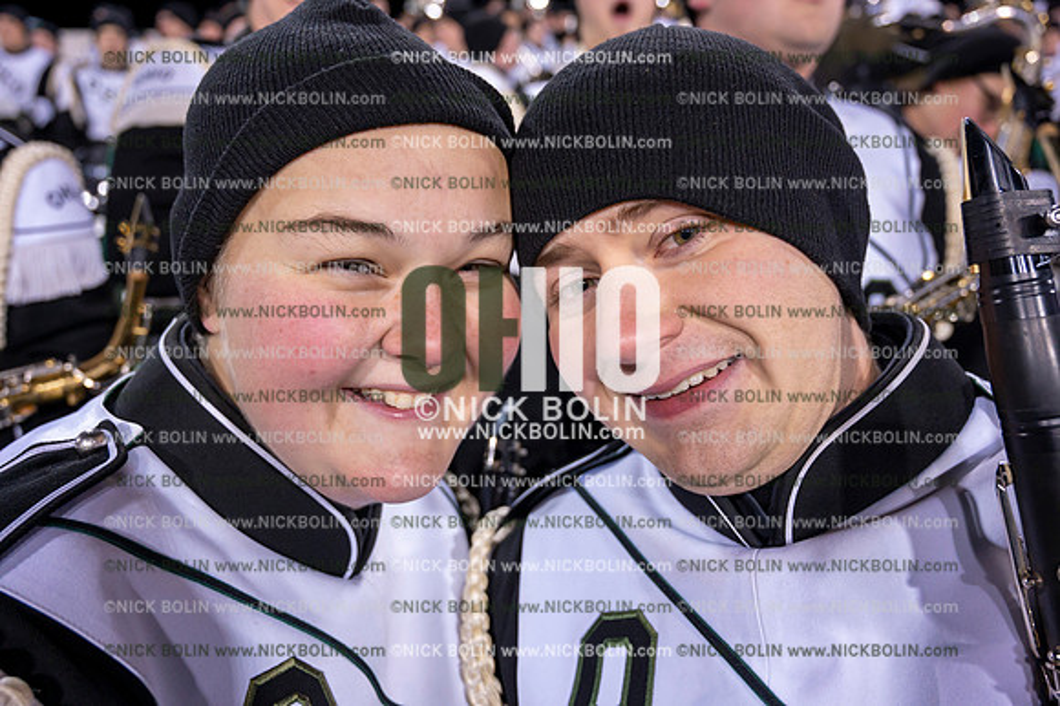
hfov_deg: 62.0
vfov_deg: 43.6
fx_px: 883
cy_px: 353
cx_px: 530
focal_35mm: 30
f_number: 4.5
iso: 5000
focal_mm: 30
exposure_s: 1/250
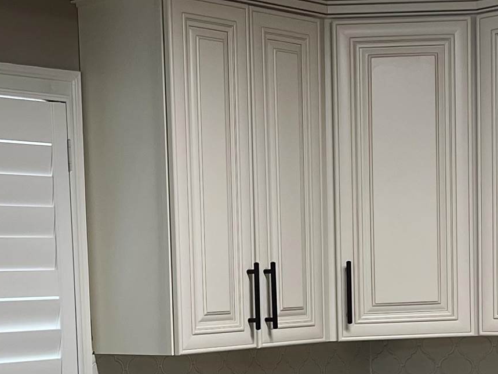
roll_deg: +1.0
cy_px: 380
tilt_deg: -4.8
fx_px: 1338
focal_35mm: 93
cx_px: 189
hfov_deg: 21.0
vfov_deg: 15.6
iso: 100
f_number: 1.5
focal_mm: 5.7
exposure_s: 1/120
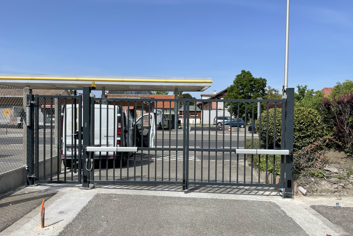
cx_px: 173
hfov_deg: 65.5
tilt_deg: -1.5
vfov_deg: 46.4
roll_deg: -0.5
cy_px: 128
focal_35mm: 28
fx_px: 275
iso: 32
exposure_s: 1/4132
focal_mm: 4.2
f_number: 1.6
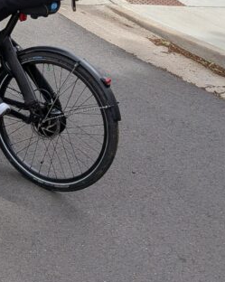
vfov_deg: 23.5
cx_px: -84
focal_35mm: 77
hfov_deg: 18.2
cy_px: -16
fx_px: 642
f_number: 1.7
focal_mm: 4.53
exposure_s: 1/1712
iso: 31
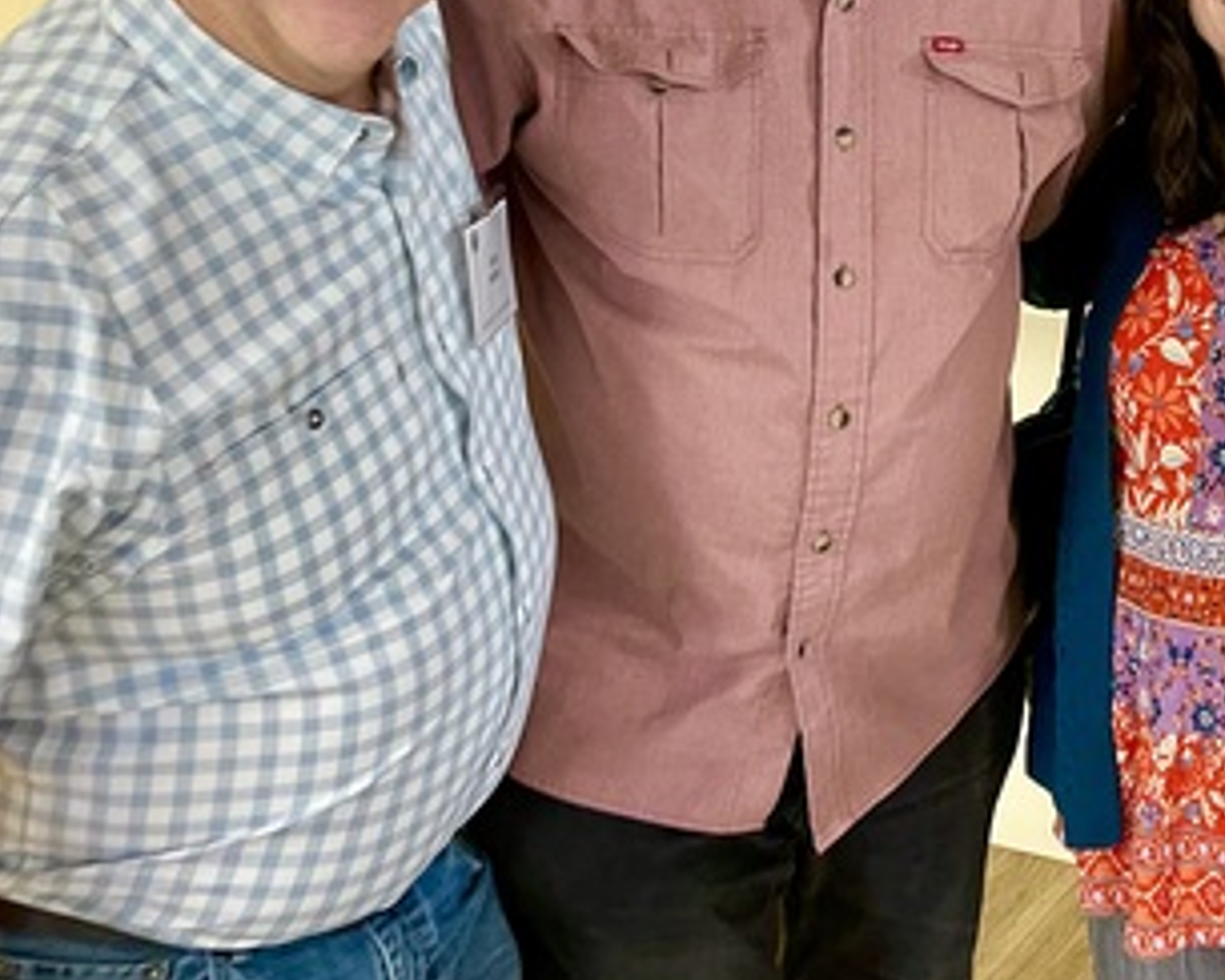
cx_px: 992
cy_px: 141
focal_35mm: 48
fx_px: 1740
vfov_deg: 30.4
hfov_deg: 37.3
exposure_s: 1/60
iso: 250
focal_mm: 5.1
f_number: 1.6
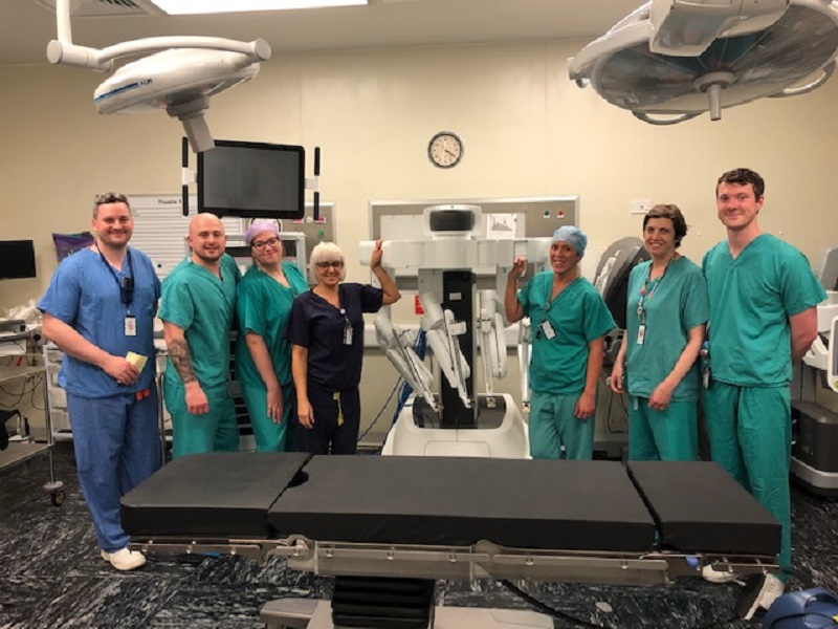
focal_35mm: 28
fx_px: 678
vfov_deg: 49.7
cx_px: 419
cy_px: 314
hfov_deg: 63.4
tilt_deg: -4.1
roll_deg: -0.5
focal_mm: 3.99
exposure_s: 1/17
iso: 40
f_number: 1.8
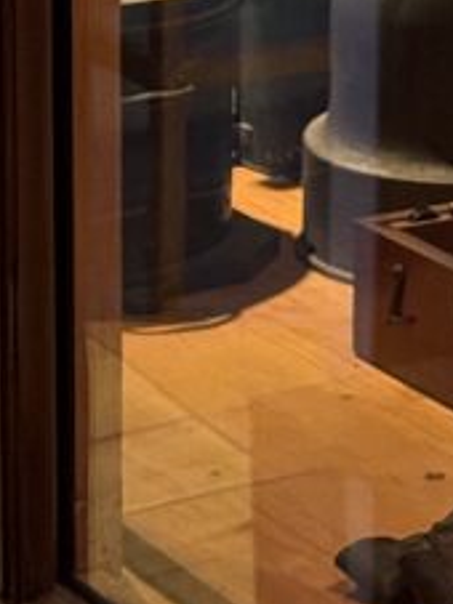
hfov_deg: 6.7
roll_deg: -0.4
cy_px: -439
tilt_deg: -6.7
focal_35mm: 217
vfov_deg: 8.8
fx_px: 3790
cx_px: 807
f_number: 1.78
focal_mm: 6.76
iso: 800
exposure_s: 1/20
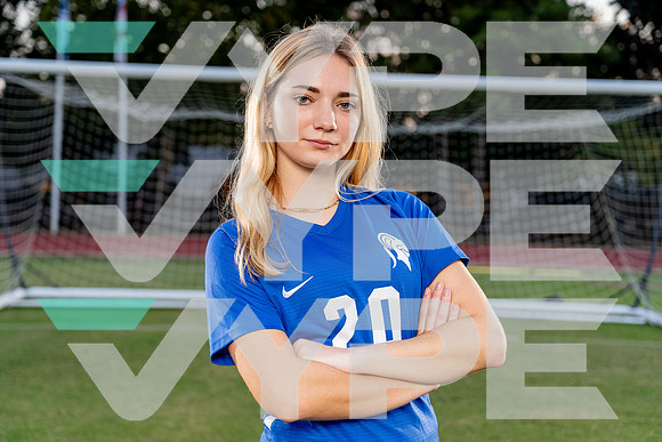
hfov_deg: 35.0
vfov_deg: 23.8
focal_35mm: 57
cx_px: 331
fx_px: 1048
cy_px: 221
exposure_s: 1/250
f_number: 4
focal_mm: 57
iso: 800
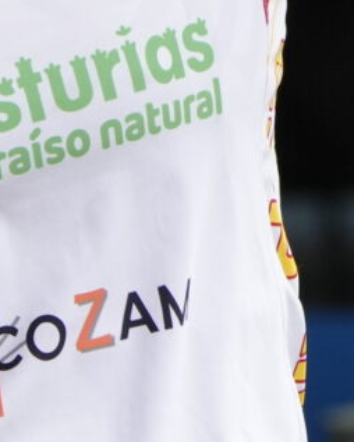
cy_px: -143
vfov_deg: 1.3
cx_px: 275
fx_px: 19822
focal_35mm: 1515
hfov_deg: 1.0
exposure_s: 1/200
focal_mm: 200
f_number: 5.6
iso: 500
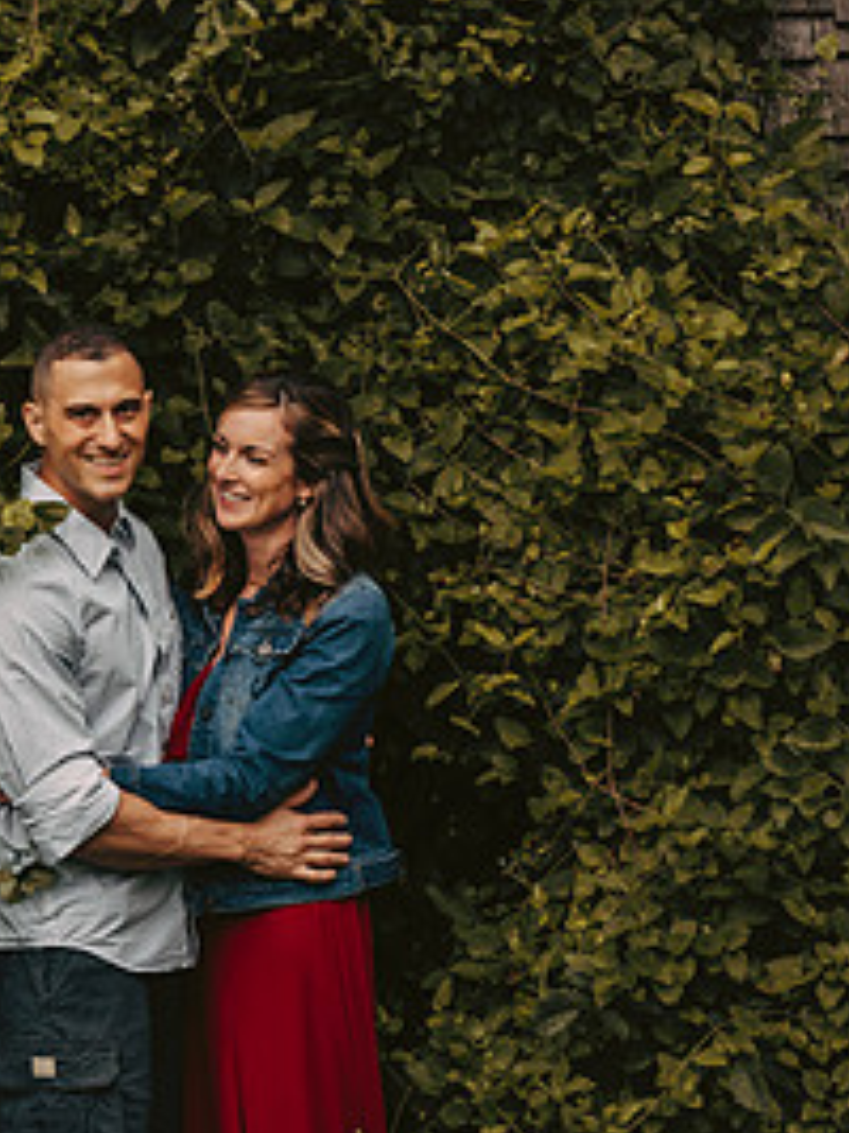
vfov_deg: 9.0
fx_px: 7167
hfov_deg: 6.8
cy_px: 670
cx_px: 229
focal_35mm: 219
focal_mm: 135
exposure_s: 1/1250
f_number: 2.8
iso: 640
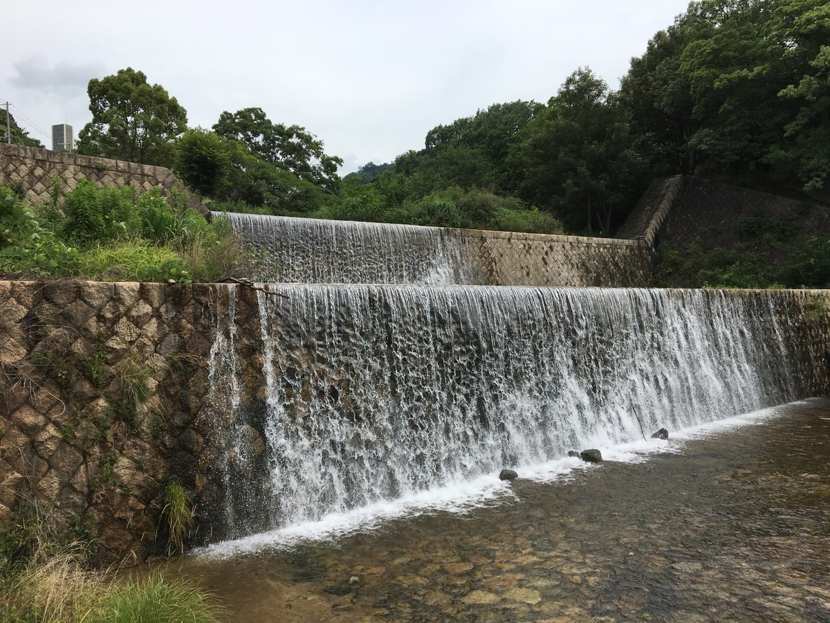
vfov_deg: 48.2
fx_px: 695
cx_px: 415
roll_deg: +1.6
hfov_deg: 61.7
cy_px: 312
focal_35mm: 29
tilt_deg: -1.2
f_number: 2.2
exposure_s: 1/1508
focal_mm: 4.15
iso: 25
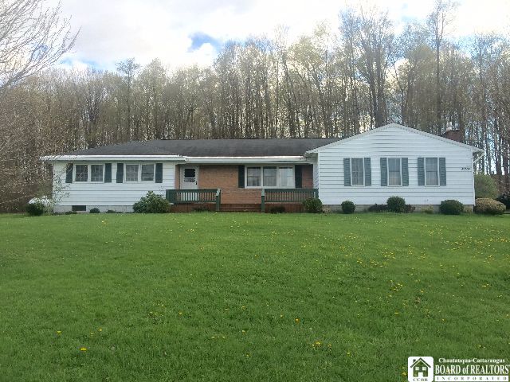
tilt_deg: +4.5
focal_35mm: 29
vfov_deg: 48.2
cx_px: 255
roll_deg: -1.0
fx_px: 427
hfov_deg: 61.7
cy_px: 191
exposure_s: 1/590
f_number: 2.2
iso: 32
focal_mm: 4.15
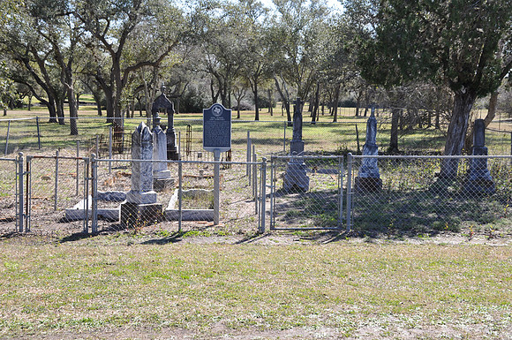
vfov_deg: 28.0
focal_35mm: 48
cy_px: 170
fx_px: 682
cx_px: 256
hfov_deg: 41.2
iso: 200
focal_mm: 32
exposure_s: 1/100
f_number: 10
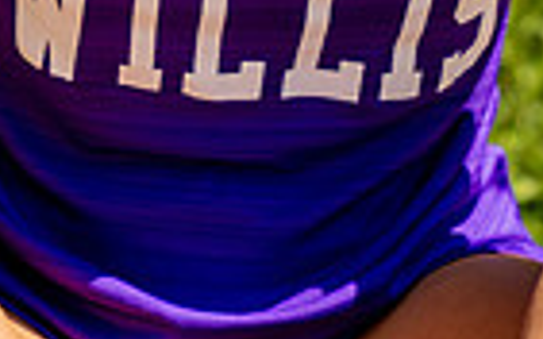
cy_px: -505
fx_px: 3373
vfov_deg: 5.5
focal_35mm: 228
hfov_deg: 9.2
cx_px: 266
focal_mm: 70
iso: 100
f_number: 4.5
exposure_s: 1/400
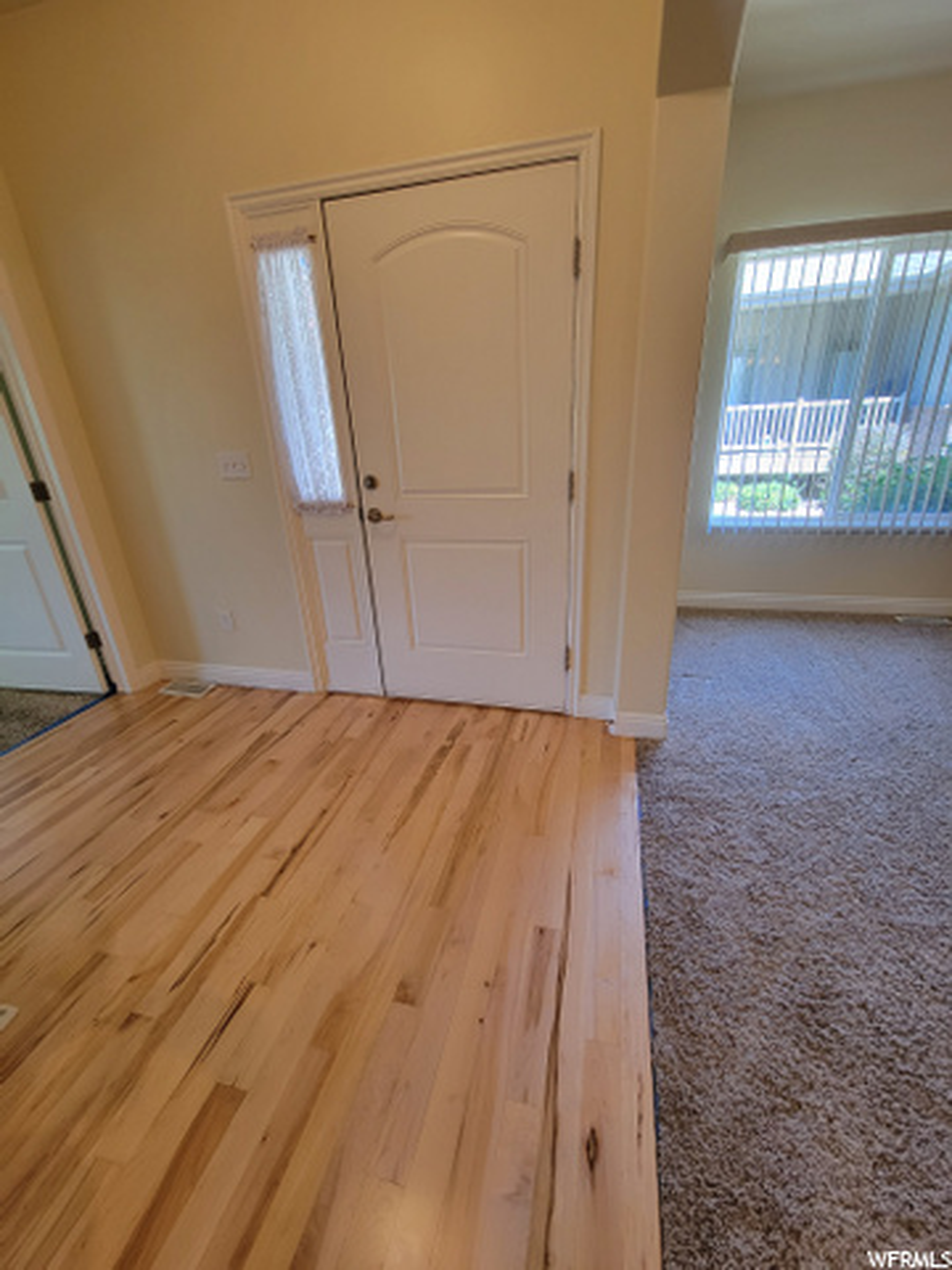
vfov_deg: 106.2
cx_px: 476
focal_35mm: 13
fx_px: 477
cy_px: 635
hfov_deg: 89.9
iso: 200
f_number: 2.2
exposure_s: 1/60
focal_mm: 2.2
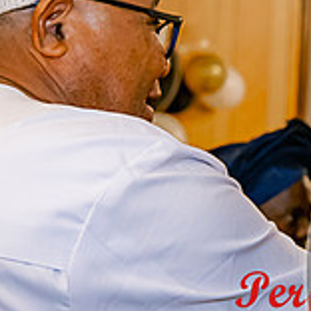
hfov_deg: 12.3
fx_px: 1352
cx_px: 510
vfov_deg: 13.0
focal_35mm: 133
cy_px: 289
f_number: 3.2
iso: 1600
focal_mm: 28
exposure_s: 1/125
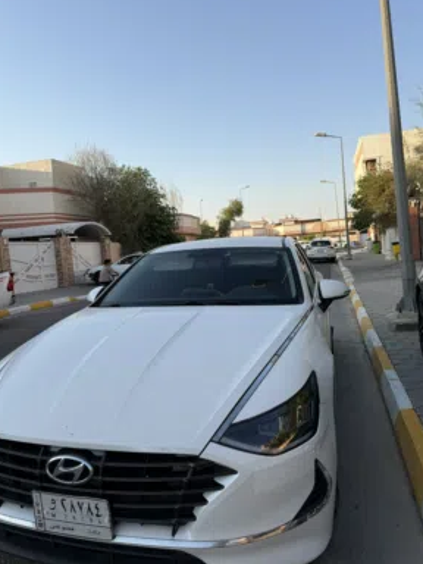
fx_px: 407
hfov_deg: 54.9
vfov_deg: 69.4
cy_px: 272
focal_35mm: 25
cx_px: 212
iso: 80
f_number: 1.78
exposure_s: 1/2232
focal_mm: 6.76
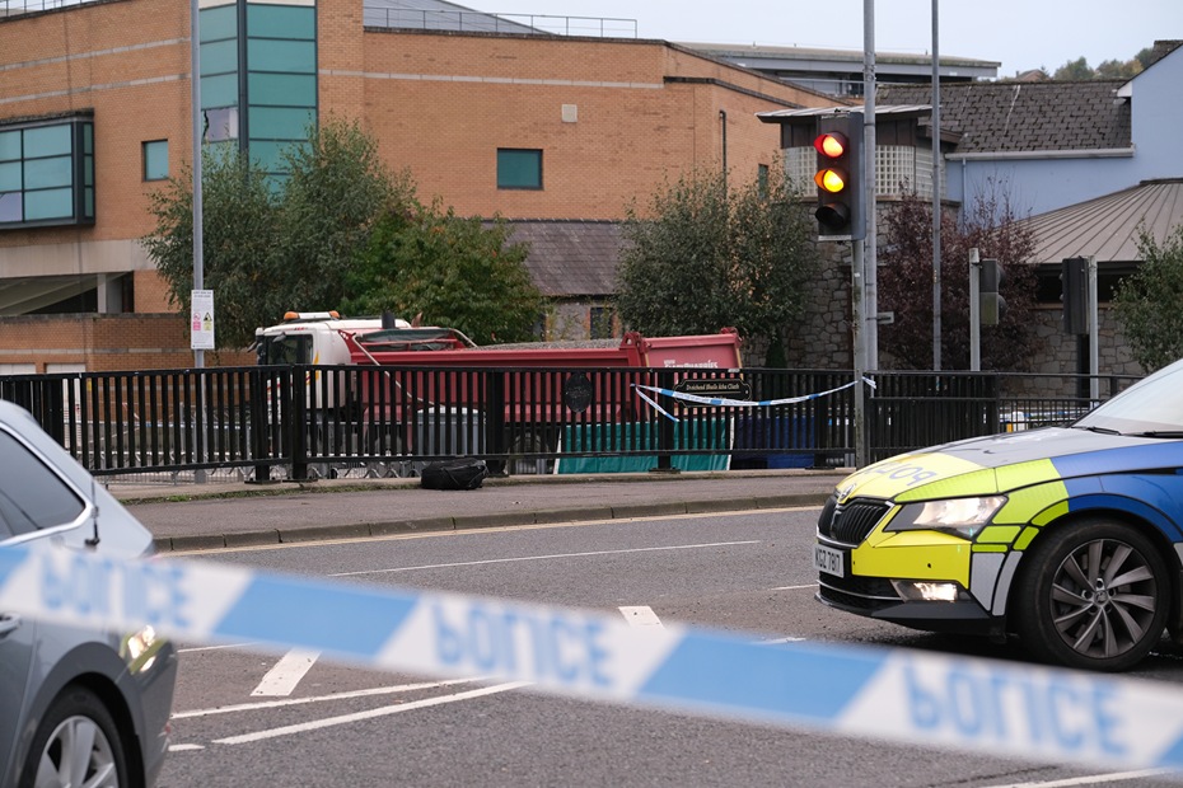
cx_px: 592
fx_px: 3516
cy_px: 394
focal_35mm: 107
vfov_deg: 12.8
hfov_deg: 19.1
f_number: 4
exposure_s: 1/120
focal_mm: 71.5
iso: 800
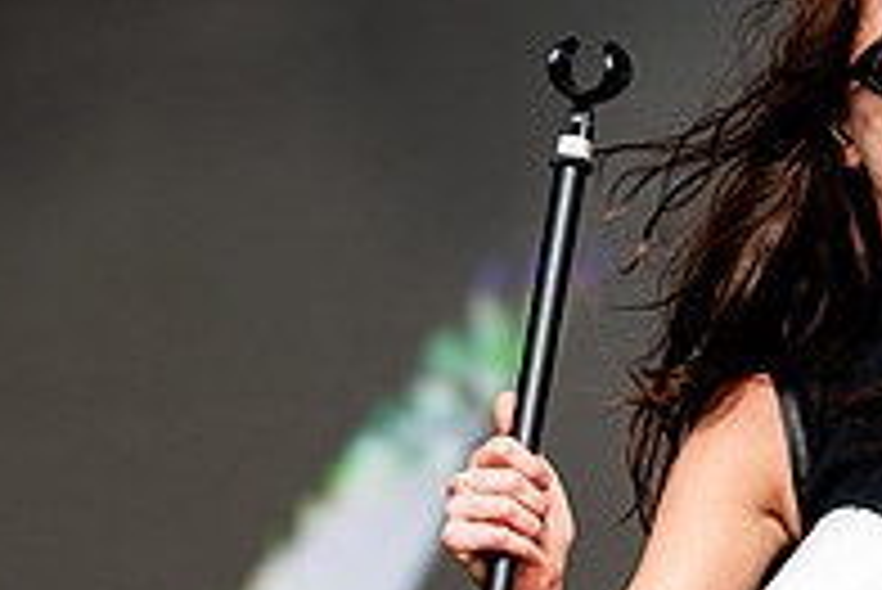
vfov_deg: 2.7
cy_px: 399
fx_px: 12675
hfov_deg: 4.0
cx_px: 680
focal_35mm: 517
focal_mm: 175
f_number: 4.5
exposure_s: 1/1250
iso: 250
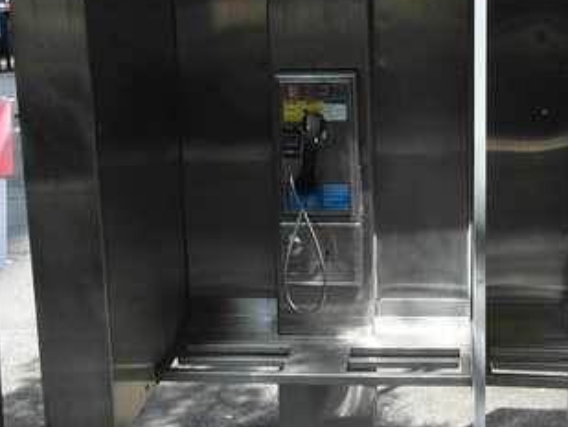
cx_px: 390
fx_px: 968
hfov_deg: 32.4
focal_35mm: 59
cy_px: 167
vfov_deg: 24.8
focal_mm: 4.1
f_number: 4
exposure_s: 1/180
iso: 100
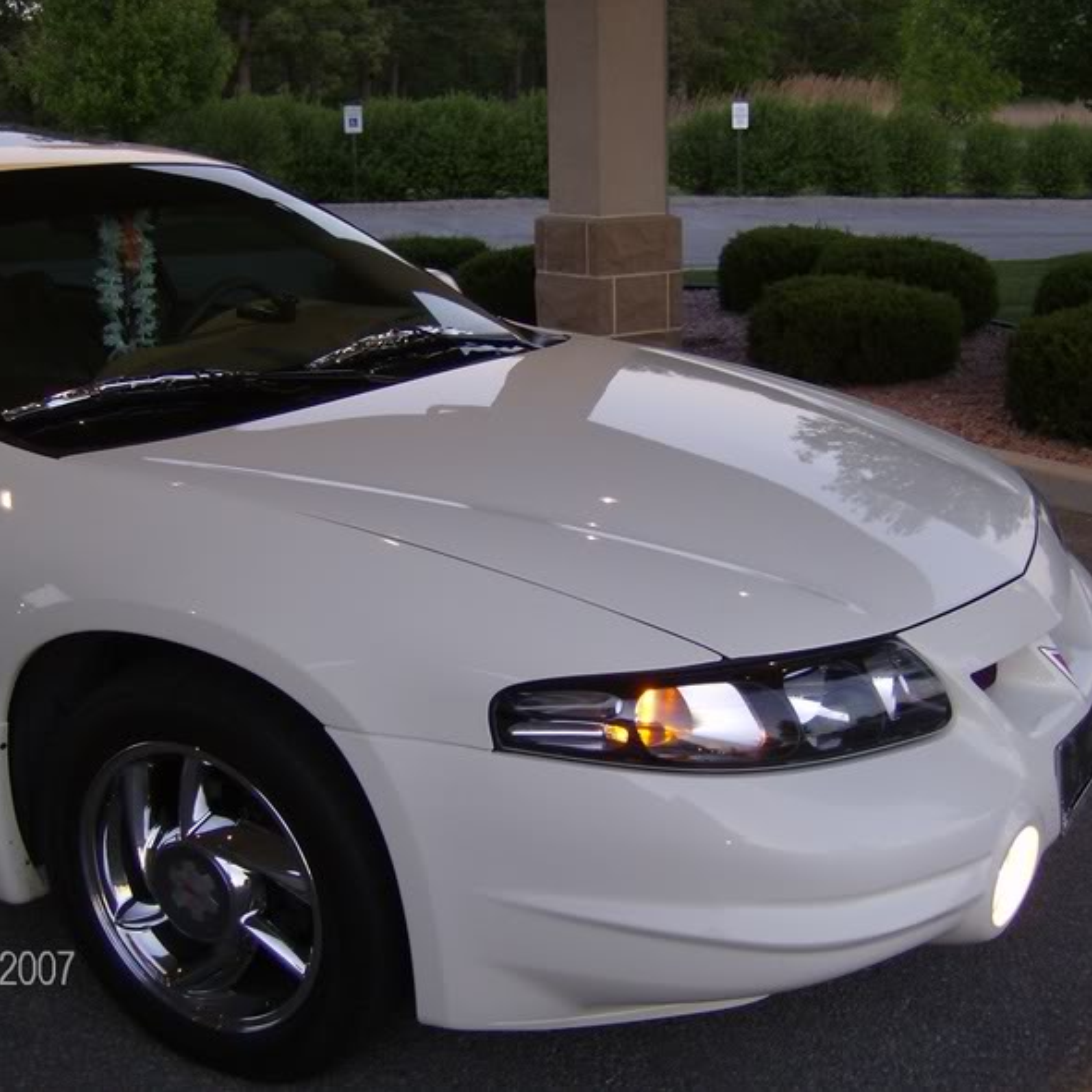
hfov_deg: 39.2
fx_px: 1535
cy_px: 543
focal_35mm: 43
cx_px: 547
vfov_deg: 39.2
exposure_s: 1/64
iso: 117
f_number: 2.8
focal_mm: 6
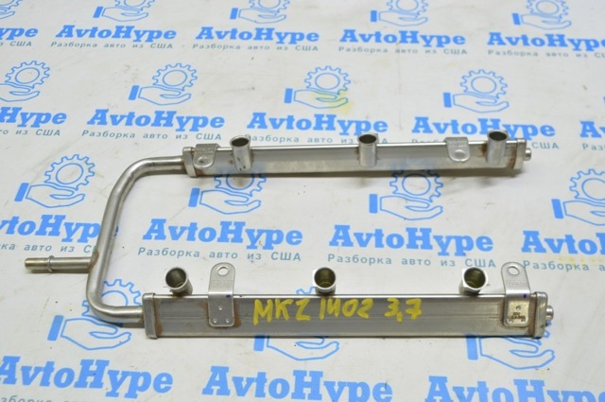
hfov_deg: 49.6
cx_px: 302
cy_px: 201
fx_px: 655
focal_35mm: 39
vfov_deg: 34.1
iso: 400
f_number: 5.6
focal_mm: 26
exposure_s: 1/20
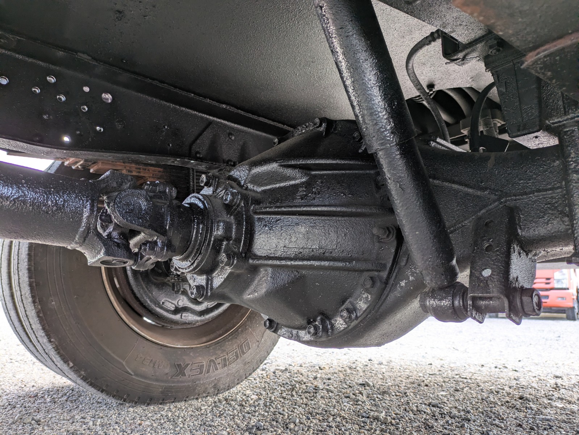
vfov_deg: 54.9
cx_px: 290
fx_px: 418
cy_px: 218
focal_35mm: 25
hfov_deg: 69.4
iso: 37
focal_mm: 5.43
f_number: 1.89
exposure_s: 1/100
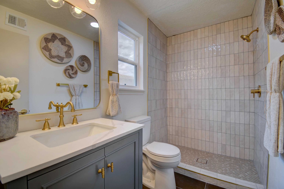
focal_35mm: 15
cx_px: 142
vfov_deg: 77.3
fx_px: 118
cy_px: 94
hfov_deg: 100.4
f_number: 4.5
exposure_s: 1/50
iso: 100
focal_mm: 10
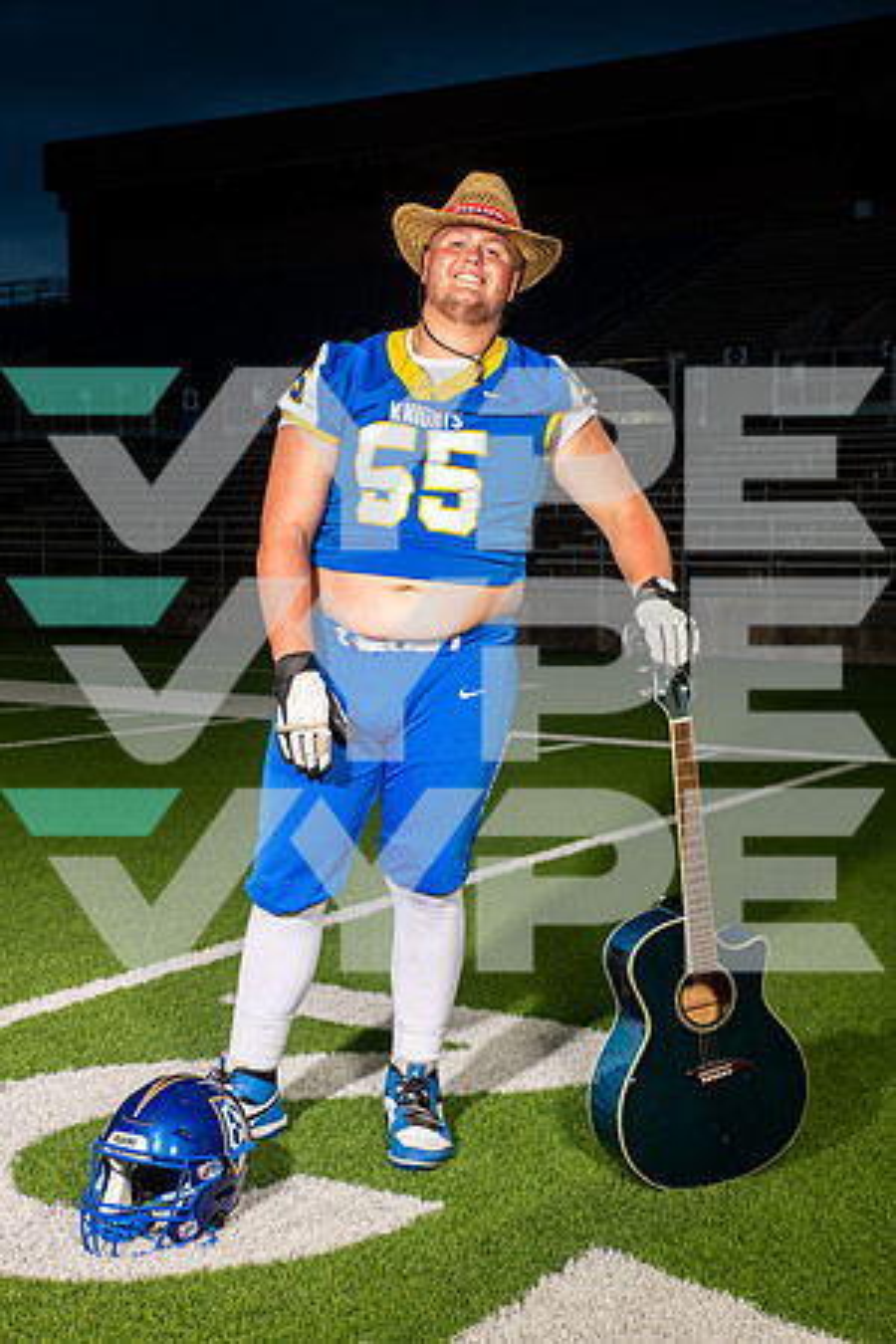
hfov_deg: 29.2
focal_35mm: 46
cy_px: 672
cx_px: 448
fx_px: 1717
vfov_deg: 42.7
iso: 800
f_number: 7.1
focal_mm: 46
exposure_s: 1/320
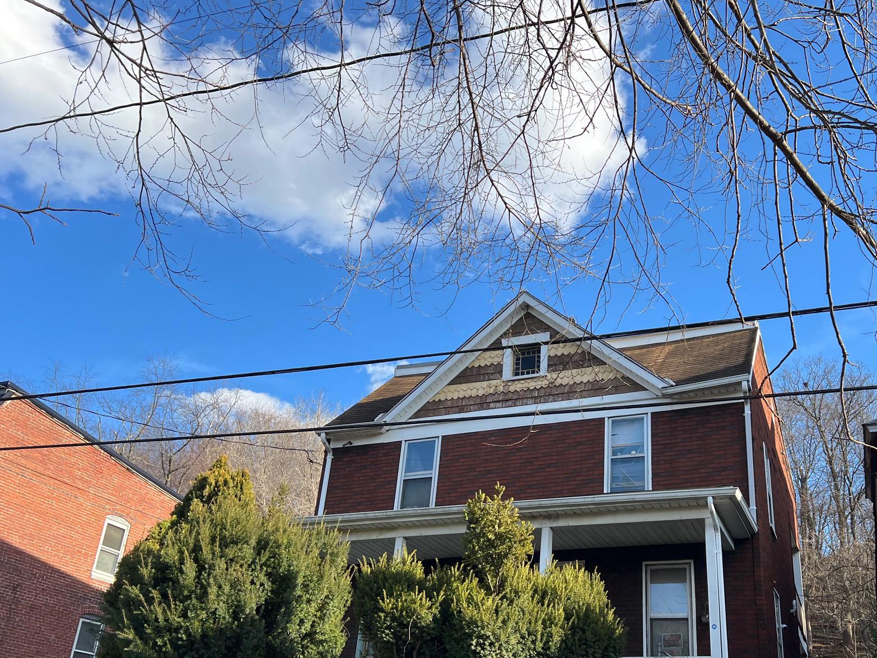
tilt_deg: +24.0
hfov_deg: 53.3
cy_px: 418
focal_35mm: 34
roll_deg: -2.3
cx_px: 556
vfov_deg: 41.5
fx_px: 862
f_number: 1.5
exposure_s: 1/1901
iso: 50
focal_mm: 5.7
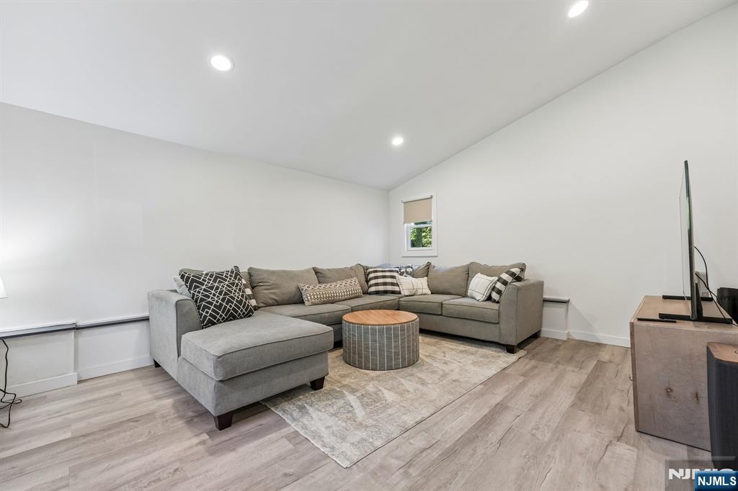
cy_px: 246
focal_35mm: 14
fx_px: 287
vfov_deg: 81.2
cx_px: 369
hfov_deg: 104.3
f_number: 7.1
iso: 250
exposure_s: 1/6
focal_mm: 14
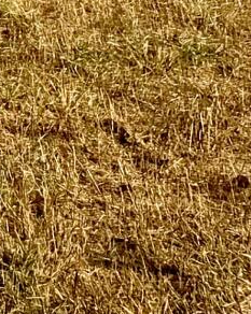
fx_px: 2241
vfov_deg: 7.3
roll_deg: +1.3
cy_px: -545
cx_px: -900
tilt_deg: +0.2
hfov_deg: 5.3
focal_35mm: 241
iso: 80
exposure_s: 1/3425
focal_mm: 6.76
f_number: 1.78
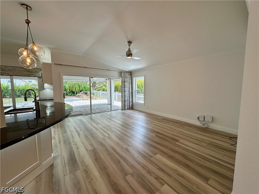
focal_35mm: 14
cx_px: 130
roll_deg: -0.8
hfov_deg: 102.1
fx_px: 105
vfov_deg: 85.7
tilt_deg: -4.5
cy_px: 97
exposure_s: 1/148
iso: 40
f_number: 2.2
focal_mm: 2.22
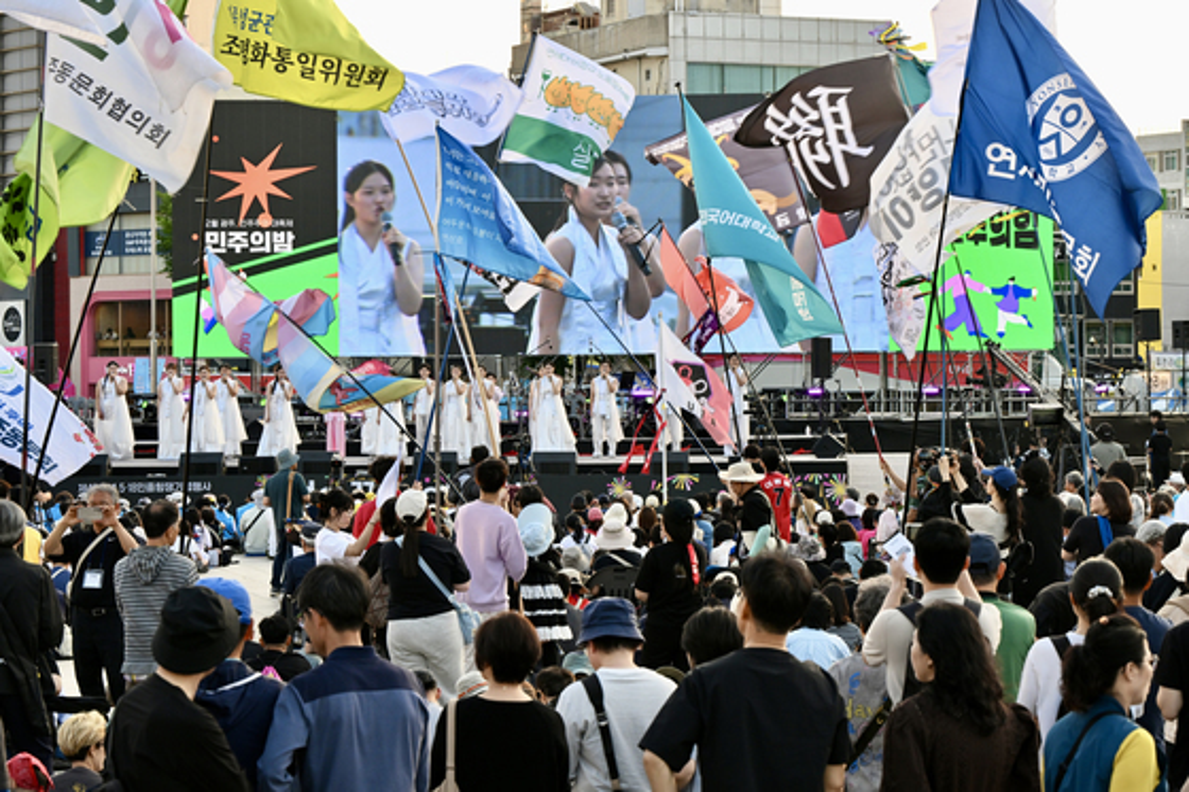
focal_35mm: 110
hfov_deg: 18.6
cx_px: 594
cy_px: 396
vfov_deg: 12.4
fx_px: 3632
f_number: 11
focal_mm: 110
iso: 800
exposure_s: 1/160
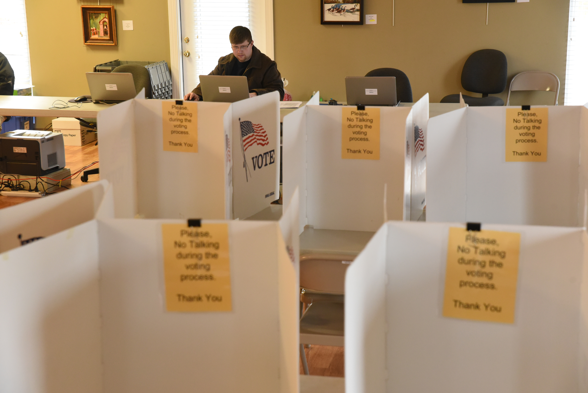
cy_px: 196
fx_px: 1144
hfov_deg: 28.8
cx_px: 294
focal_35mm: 70
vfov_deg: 19.5
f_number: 7.1
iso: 3200
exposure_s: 1/100
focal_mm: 70
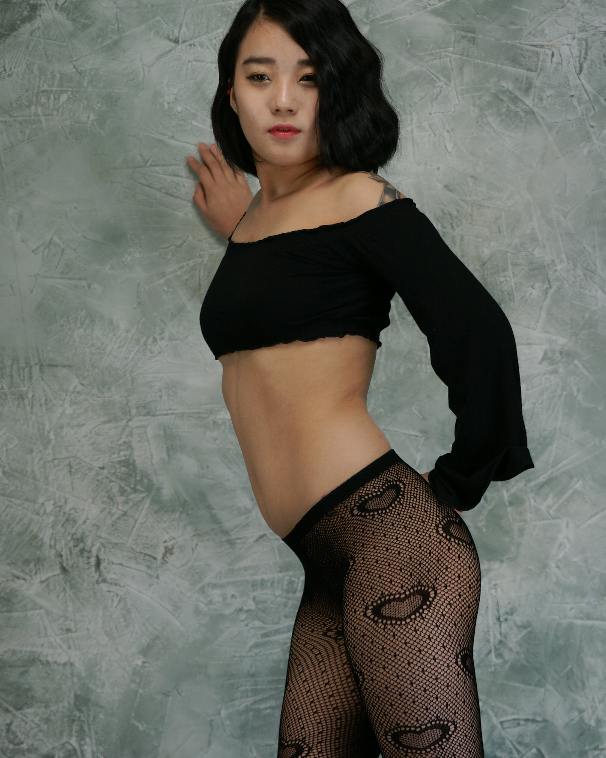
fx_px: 2668
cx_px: 303
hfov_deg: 13.0
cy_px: 342
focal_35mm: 119
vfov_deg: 16.2
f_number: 3.2
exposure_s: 1/125
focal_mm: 70
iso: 200
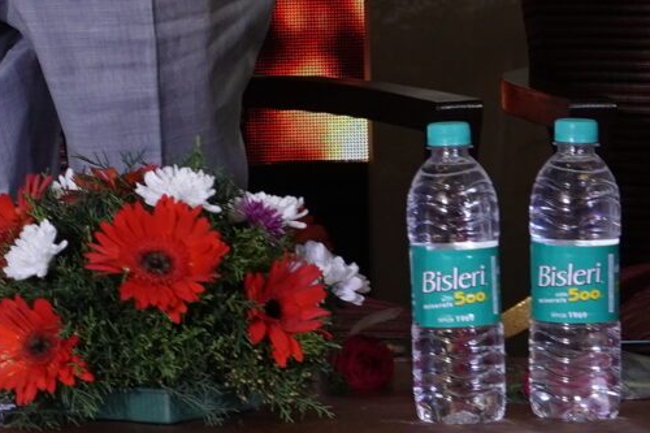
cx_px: -785
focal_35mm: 328
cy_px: -432
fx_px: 5920
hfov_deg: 6.1
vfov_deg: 4.1
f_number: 7.1
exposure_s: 1/160
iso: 640
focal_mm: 64
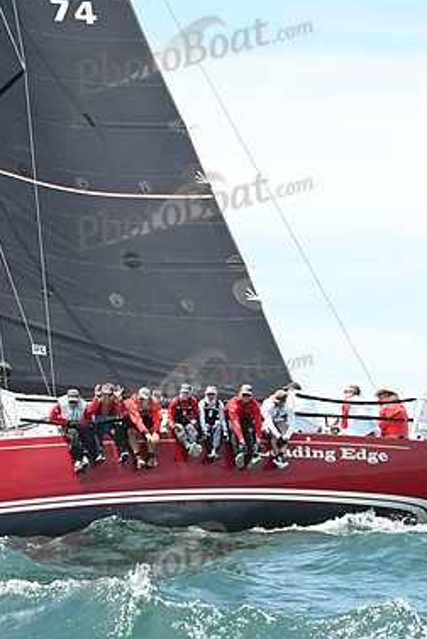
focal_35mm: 146
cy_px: 320
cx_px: -12
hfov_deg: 9.3
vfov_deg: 14.0
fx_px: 2593
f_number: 5
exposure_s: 1/1000
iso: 320
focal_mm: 95
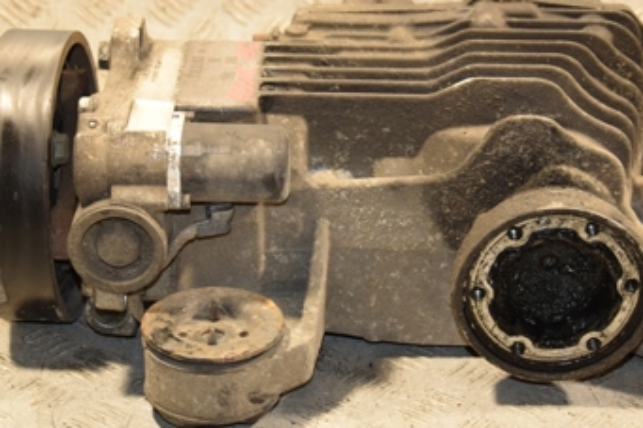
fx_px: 1910
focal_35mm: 107
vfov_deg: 12.8
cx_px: 388
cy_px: 207
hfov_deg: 19.1
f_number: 5
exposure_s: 1/160
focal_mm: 38
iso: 800
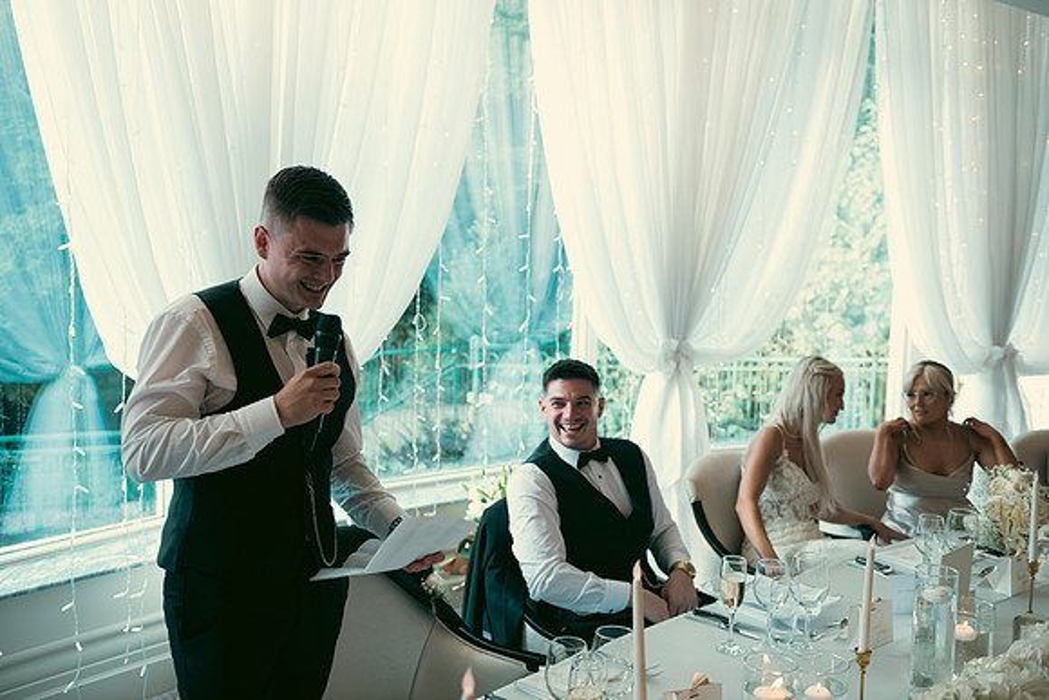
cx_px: 524
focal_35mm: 36
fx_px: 1049
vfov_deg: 36.9
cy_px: 350
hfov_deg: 53.1
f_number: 3.5
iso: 400
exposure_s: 1/160
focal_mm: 36
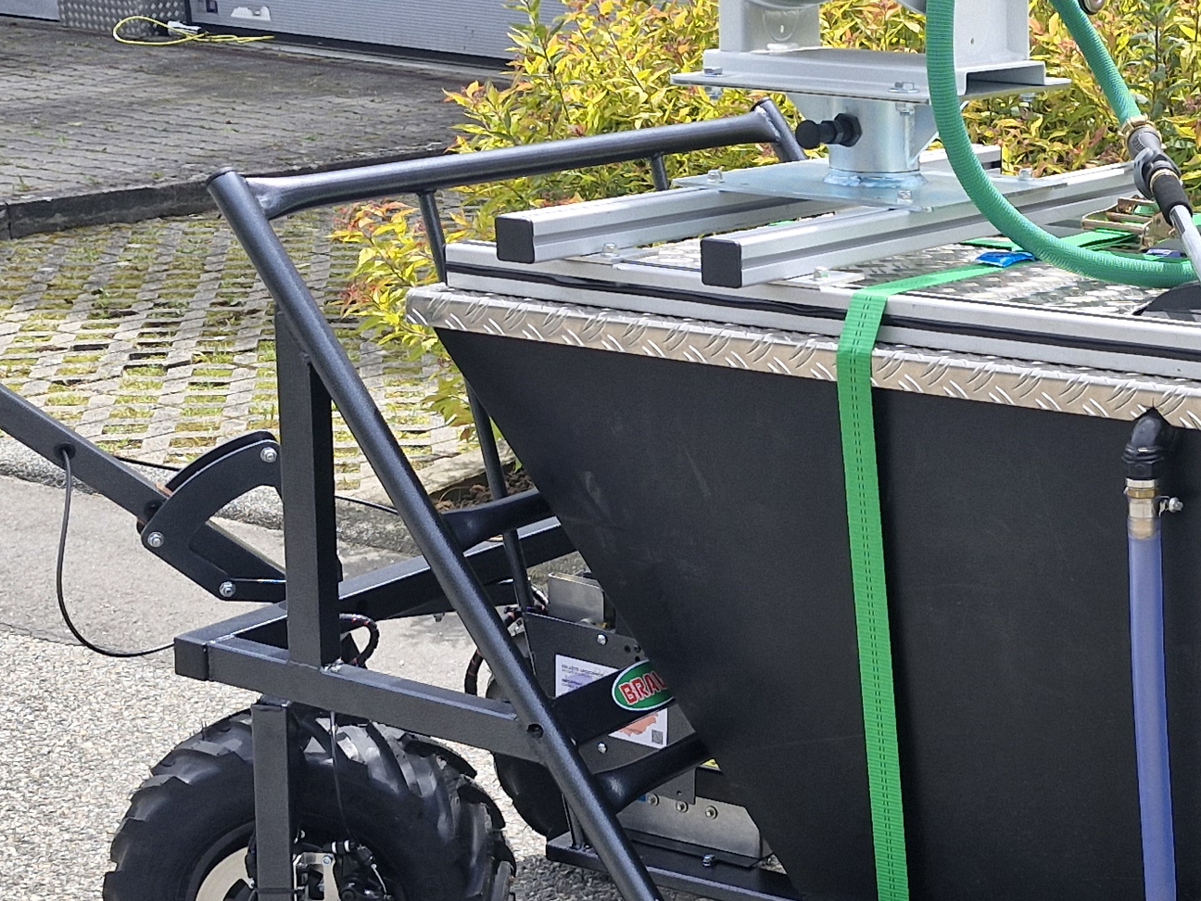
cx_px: 1181
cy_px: 629
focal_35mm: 71
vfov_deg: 20.6
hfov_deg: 26.1
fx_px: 2463
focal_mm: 5.54
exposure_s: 1/772
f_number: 1.8
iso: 50
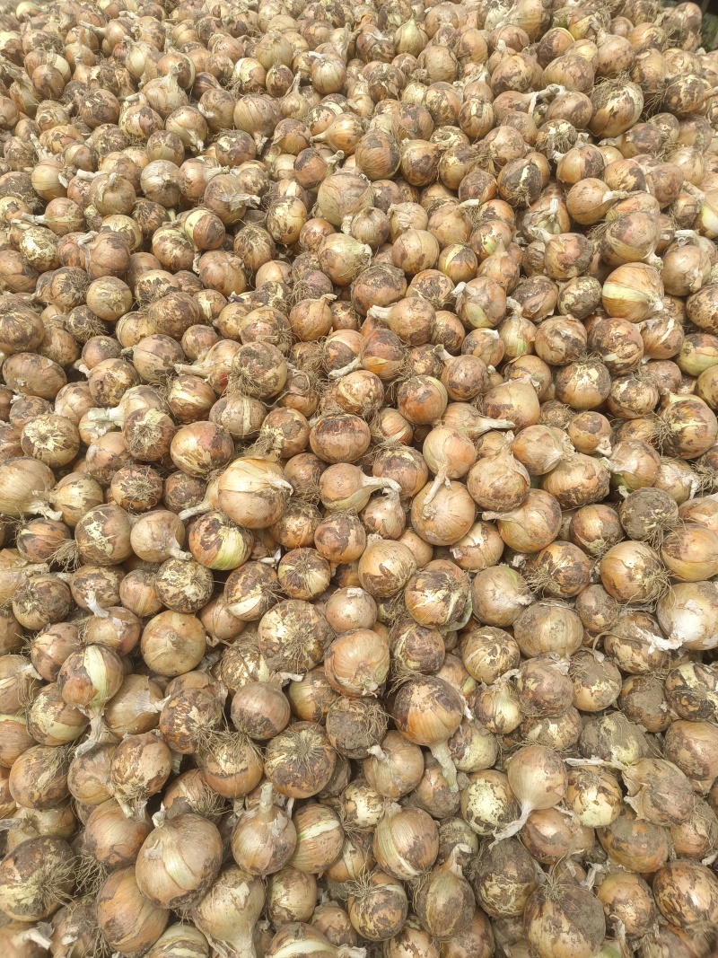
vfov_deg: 73.9
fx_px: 636
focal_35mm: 23
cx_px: 359
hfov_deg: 58.9
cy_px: 479
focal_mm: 5.59
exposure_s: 1/461
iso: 100
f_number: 1.88
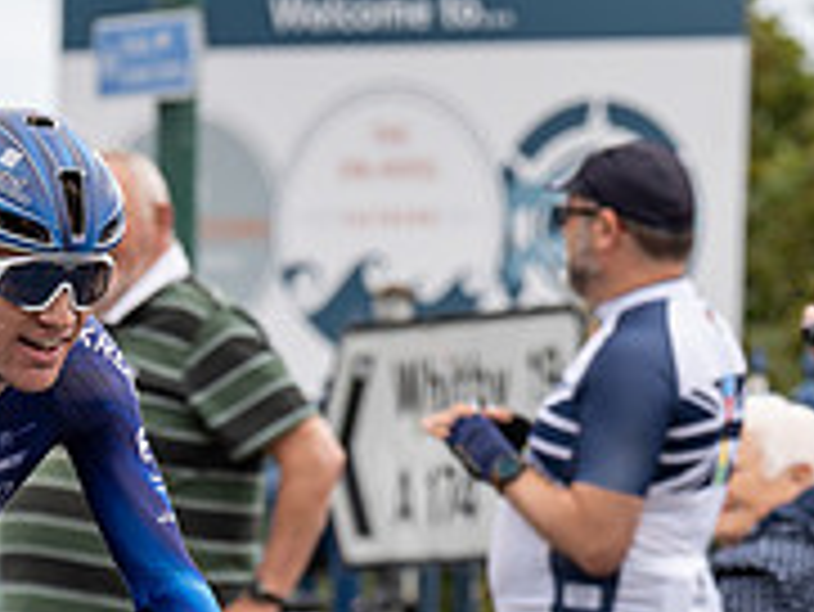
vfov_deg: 4.0
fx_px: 8824
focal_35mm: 375
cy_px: 137
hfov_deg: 5.3
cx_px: 40
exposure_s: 1/1000
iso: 320
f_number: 3.5
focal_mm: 122
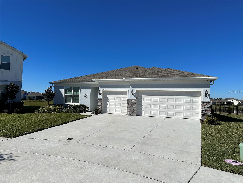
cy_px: 92
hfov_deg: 71.6
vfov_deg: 56.8
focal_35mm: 24
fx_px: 168
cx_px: 122
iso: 80
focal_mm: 6.86
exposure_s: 1/10753
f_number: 1.78
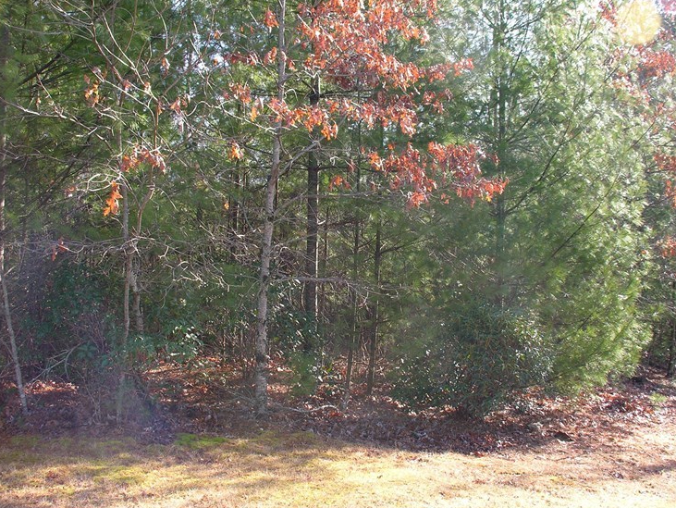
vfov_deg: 29.7
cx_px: 338
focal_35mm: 49
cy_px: 263
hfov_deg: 38.9
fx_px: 957
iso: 50
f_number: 3.6
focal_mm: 8.9
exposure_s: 1/63.2
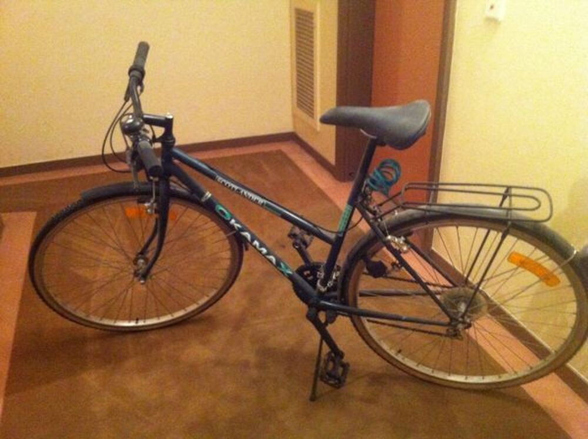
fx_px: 594
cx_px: 294
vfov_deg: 40.6
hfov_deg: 52.7
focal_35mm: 35
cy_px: 220
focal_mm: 3.85
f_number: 2.8
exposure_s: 1/15
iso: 1000
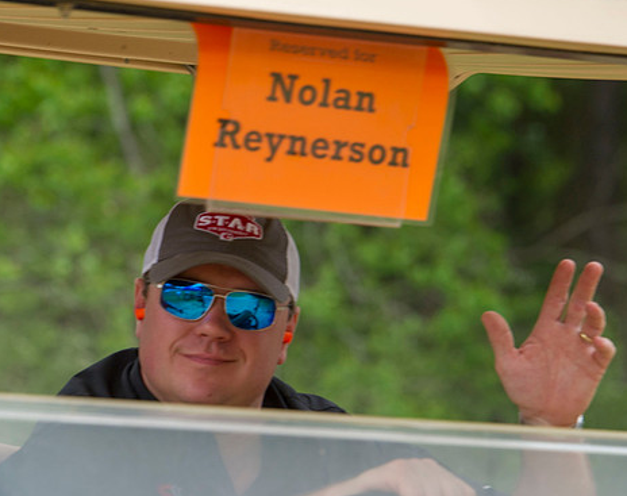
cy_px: 300
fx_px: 5321
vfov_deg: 5.3
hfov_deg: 6.7
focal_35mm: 288
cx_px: 329
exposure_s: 1/320
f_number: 6.3
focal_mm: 180
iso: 200
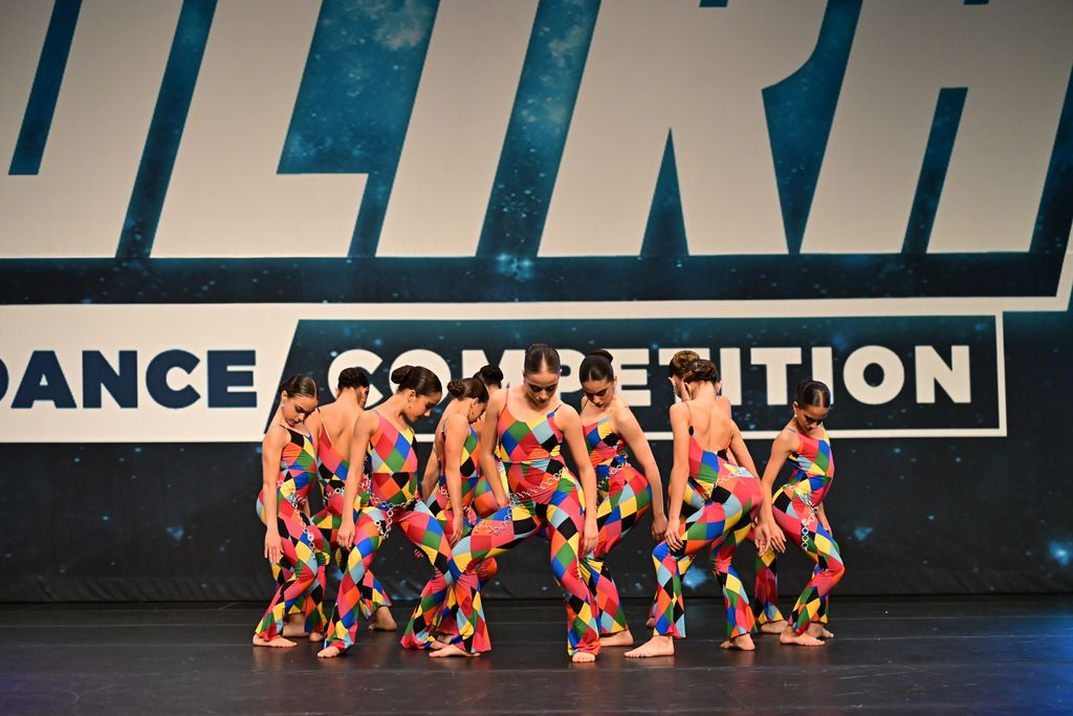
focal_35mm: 70
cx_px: 536
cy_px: 358
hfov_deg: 28.8
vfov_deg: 19.5
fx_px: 2087
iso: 6400
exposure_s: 1/1000
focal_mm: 70
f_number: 3.5
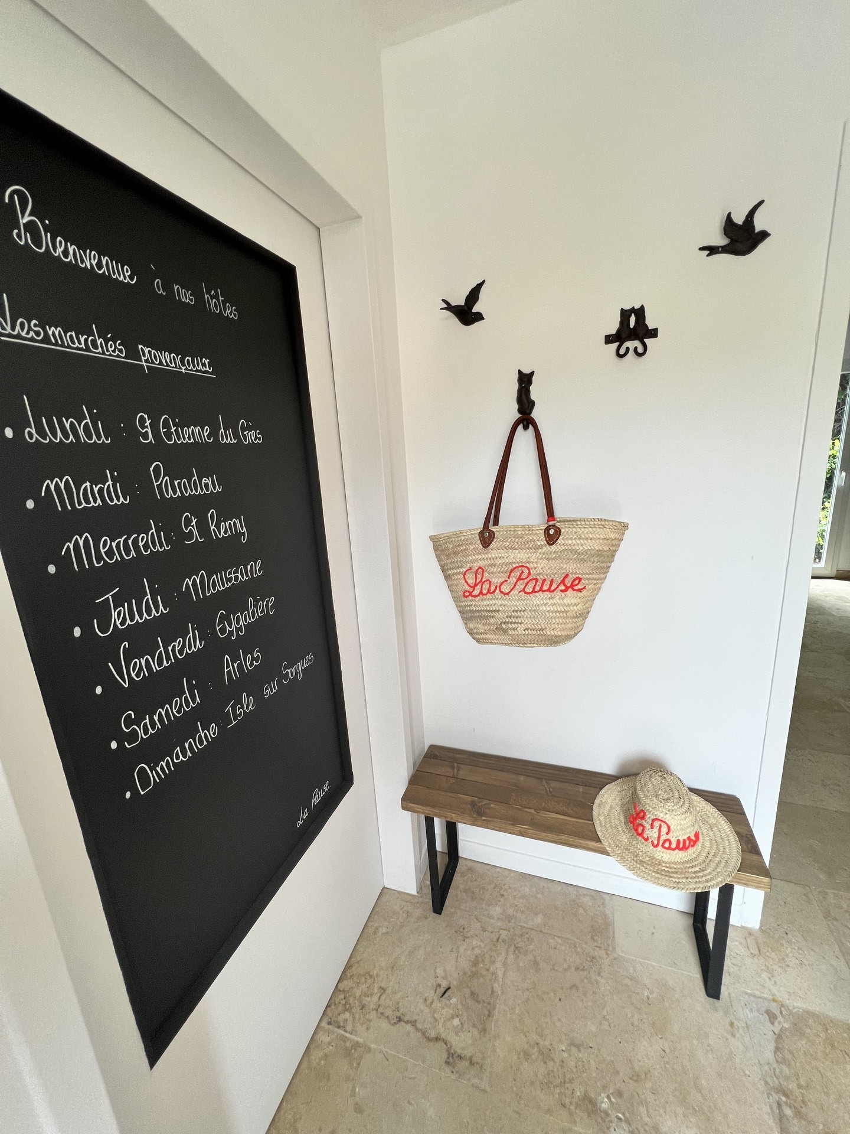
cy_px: 567
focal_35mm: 13
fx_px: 426
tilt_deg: -13.8
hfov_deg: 89.9
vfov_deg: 106.2
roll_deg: +3.1
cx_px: 425
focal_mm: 1.57
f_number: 1.8
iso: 80
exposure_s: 1/99
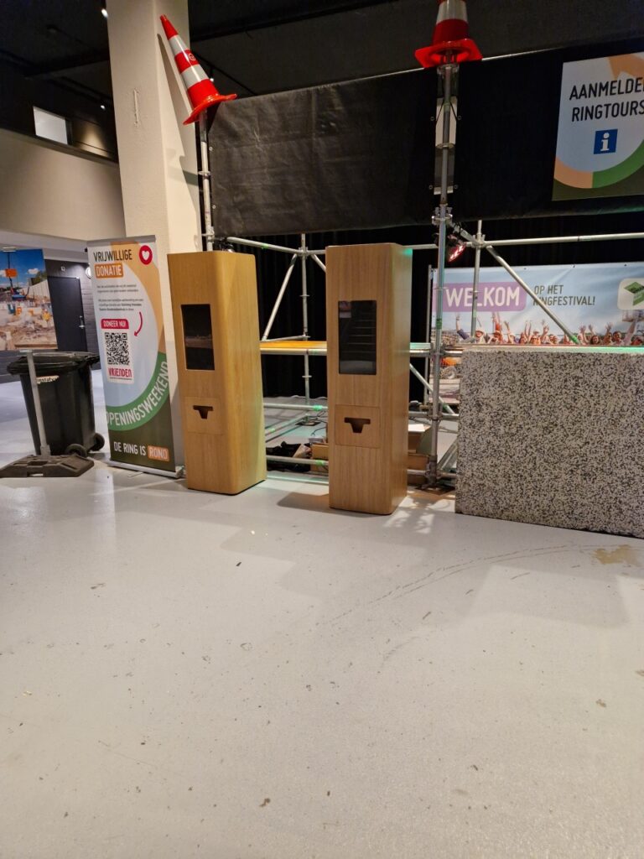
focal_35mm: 23
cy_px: 430
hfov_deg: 58.9
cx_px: 322
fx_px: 571
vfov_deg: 73.9
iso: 800
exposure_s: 1/100
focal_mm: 5.4
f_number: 1.8
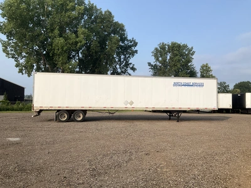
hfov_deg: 61.7
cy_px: 94
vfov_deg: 48.2
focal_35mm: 29
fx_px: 210
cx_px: 126
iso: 25
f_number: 1.8
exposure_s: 1/1311
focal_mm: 3
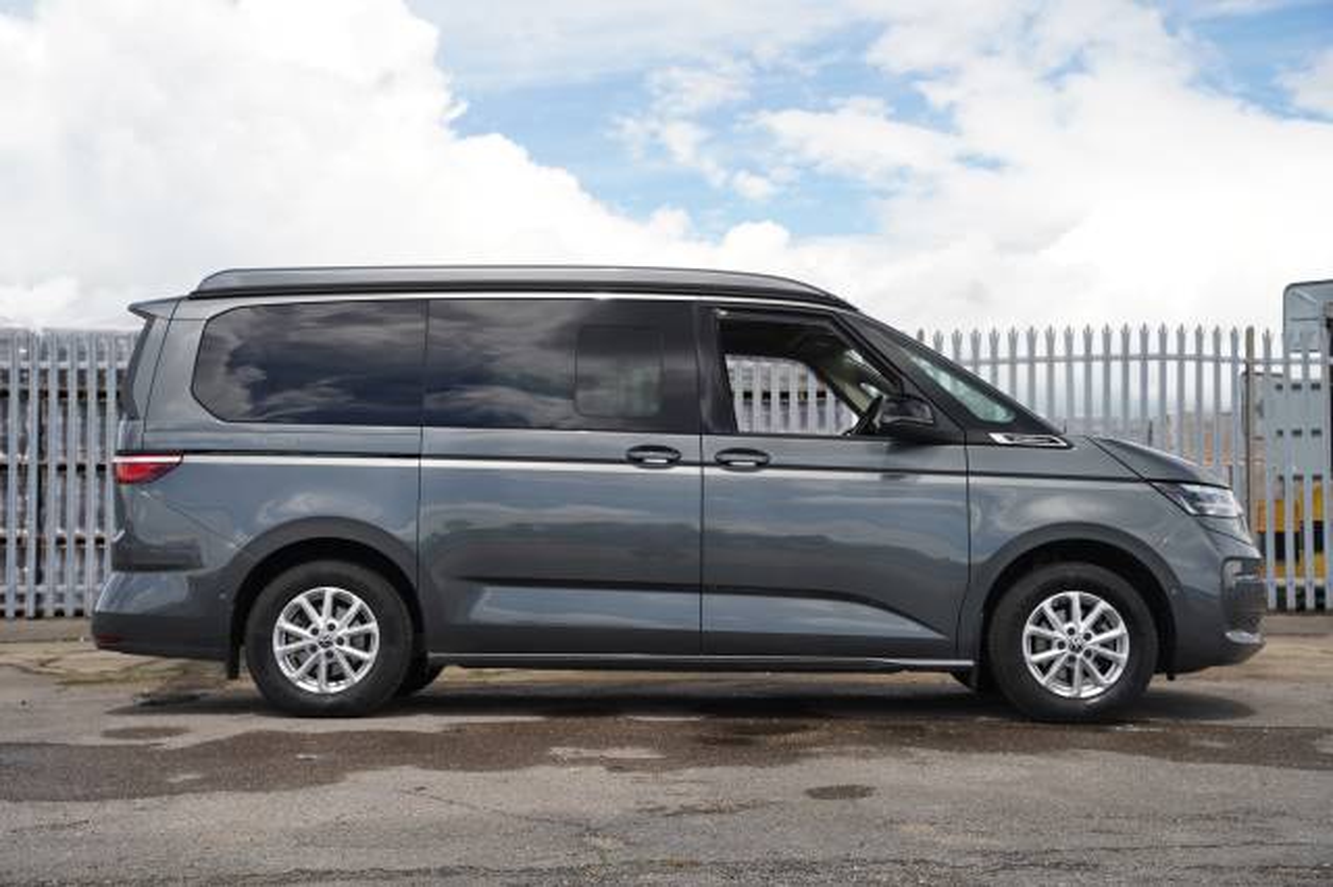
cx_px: 666
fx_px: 1906
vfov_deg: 26.2
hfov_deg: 38.6
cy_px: 444
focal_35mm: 52
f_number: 4.5
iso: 100
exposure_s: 1/250
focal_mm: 51.5
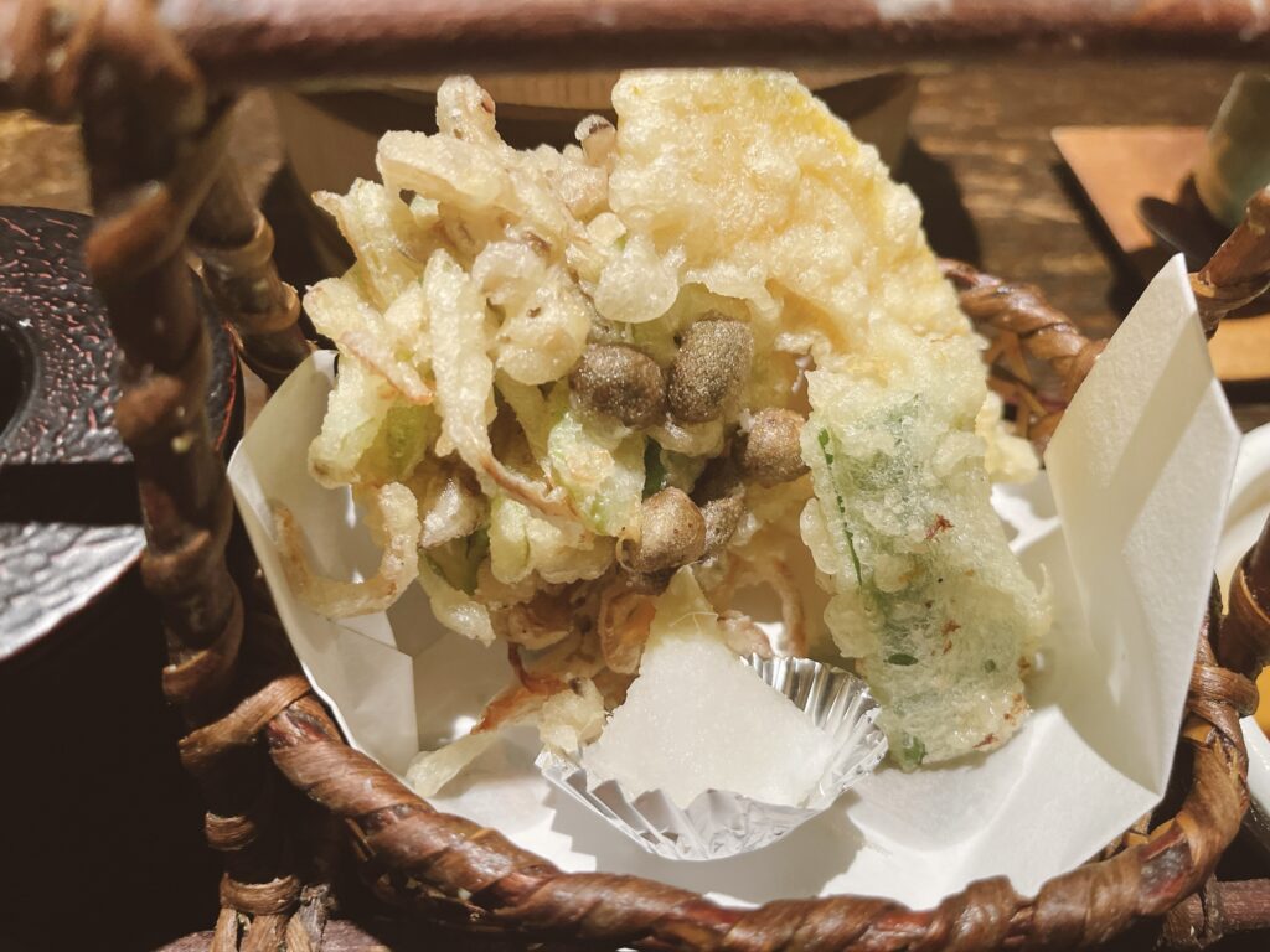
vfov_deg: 53.1
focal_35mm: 26
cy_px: 476
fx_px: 954
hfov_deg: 67.3
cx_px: 635
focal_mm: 5.1
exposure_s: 1/33
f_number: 1.6
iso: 400
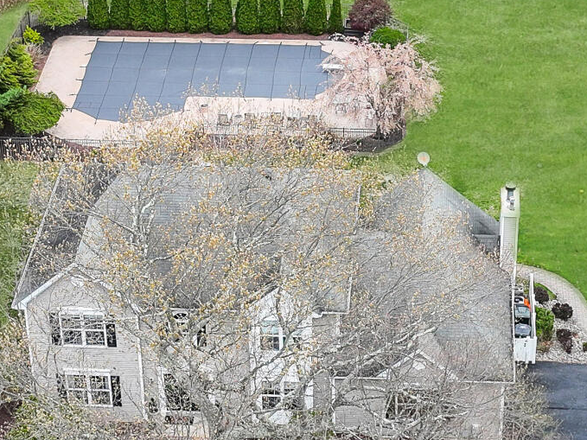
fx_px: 1797
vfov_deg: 13.9
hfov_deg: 18.5
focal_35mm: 106
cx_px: 318
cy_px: 274
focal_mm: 12.29
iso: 100
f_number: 2.8
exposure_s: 1/640
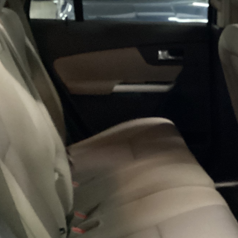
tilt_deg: -22.2
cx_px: 188
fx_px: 529
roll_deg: -2.6
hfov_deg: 25.0
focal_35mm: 68
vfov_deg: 25.4
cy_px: 127
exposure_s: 1/25
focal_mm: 3.3
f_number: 2.4
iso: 500
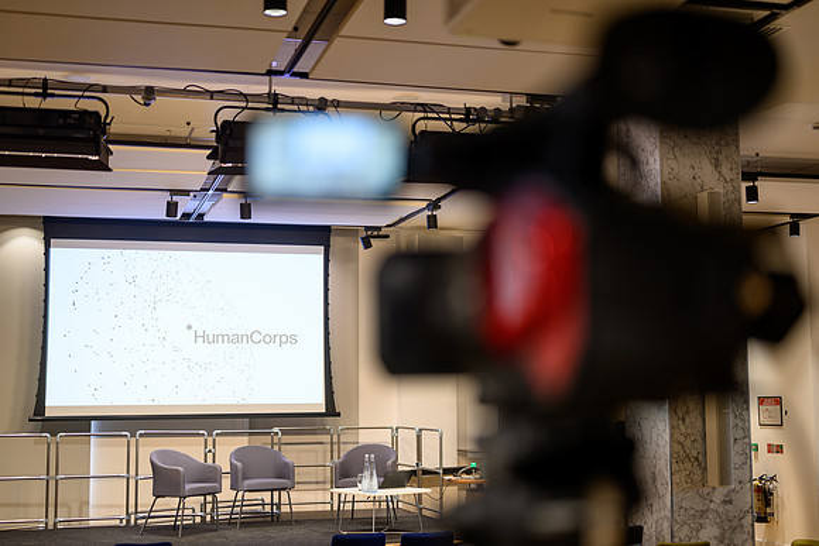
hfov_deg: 39.3
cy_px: 273
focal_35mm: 50
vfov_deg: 26.8
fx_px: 1146
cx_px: 410
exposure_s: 1/100
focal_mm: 50
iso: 100
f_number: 1.8
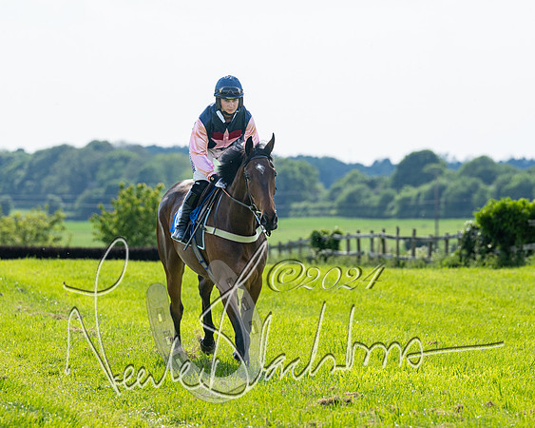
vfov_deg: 5.4
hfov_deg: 6.7
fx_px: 4567
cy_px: 174
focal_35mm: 289
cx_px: 265
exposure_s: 1/1600
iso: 200
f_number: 5
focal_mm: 200
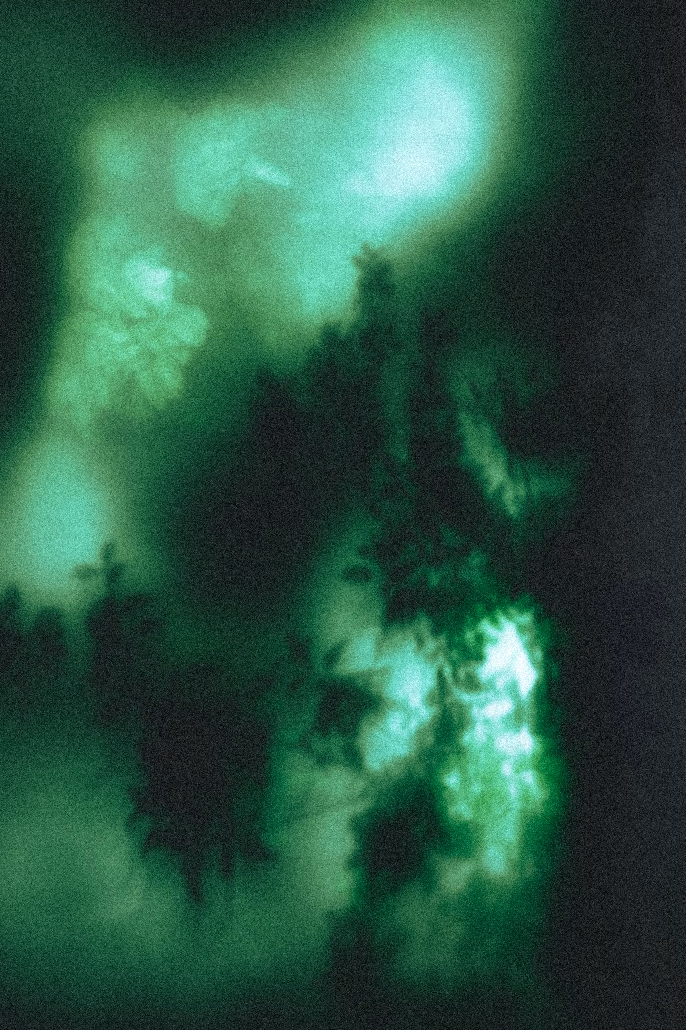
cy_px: 515
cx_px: 343
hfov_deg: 25.5
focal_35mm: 53
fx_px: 1515
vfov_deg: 37.5
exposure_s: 1
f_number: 16
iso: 80
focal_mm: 35
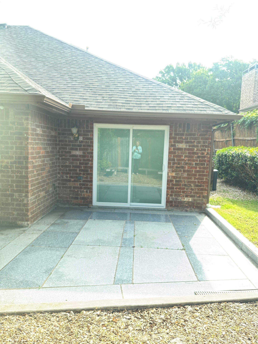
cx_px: 129
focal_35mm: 24
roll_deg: -2.1
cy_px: 172
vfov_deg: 71.6
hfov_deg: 56.8
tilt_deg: -5.2
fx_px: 239
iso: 200
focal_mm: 6.76
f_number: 1.78
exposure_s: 1/121
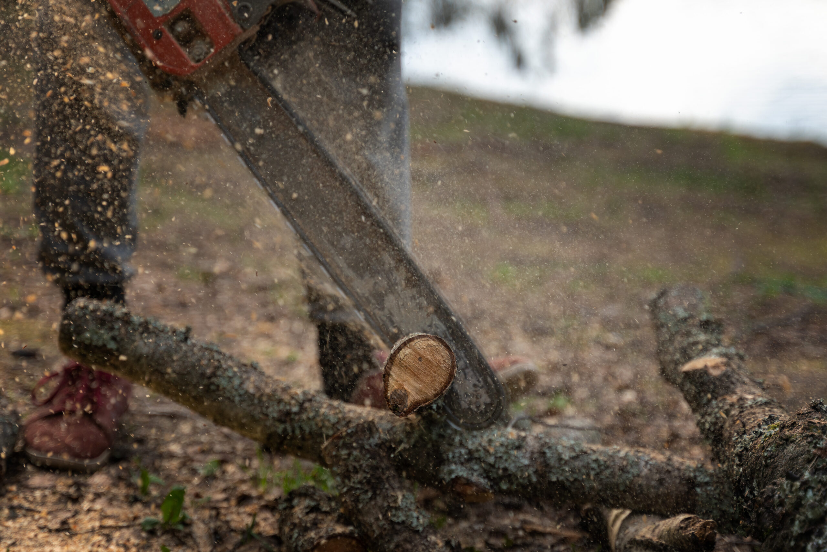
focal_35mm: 96
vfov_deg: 14.3
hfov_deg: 21.2
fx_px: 2206
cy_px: 276
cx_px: 414
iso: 100
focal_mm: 64
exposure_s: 1/640
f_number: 2.8
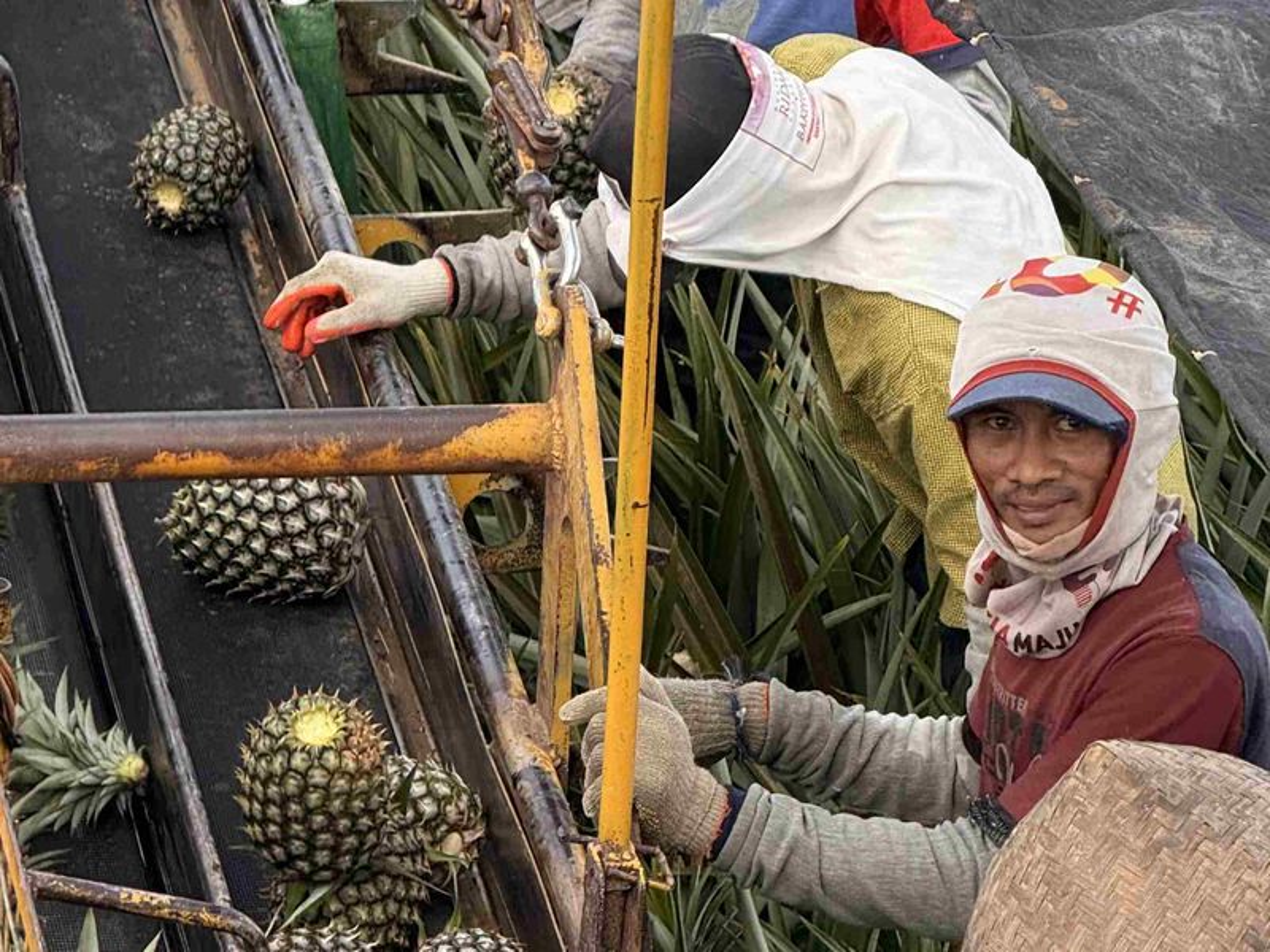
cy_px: 476
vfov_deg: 12.3
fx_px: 4403
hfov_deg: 16.4
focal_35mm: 120
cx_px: 635
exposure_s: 1/361
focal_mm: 15.66
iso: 50
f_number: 2.8
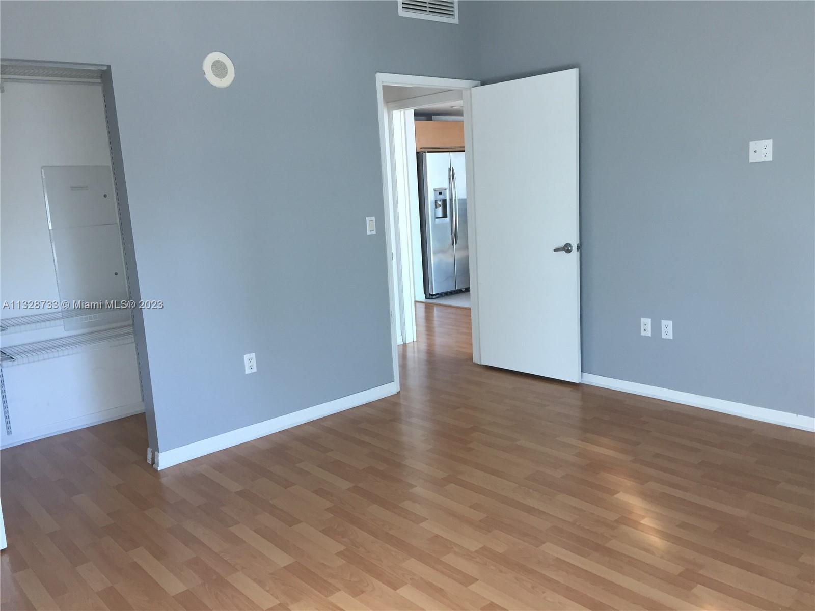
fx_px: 683
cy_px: 306
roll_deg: +4.0
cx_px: 408
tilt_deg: -10.1
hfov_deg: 61.7
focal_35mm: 29
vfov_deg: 48.2
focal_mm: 4.15
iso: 32
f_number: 2.2
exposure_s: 1/40
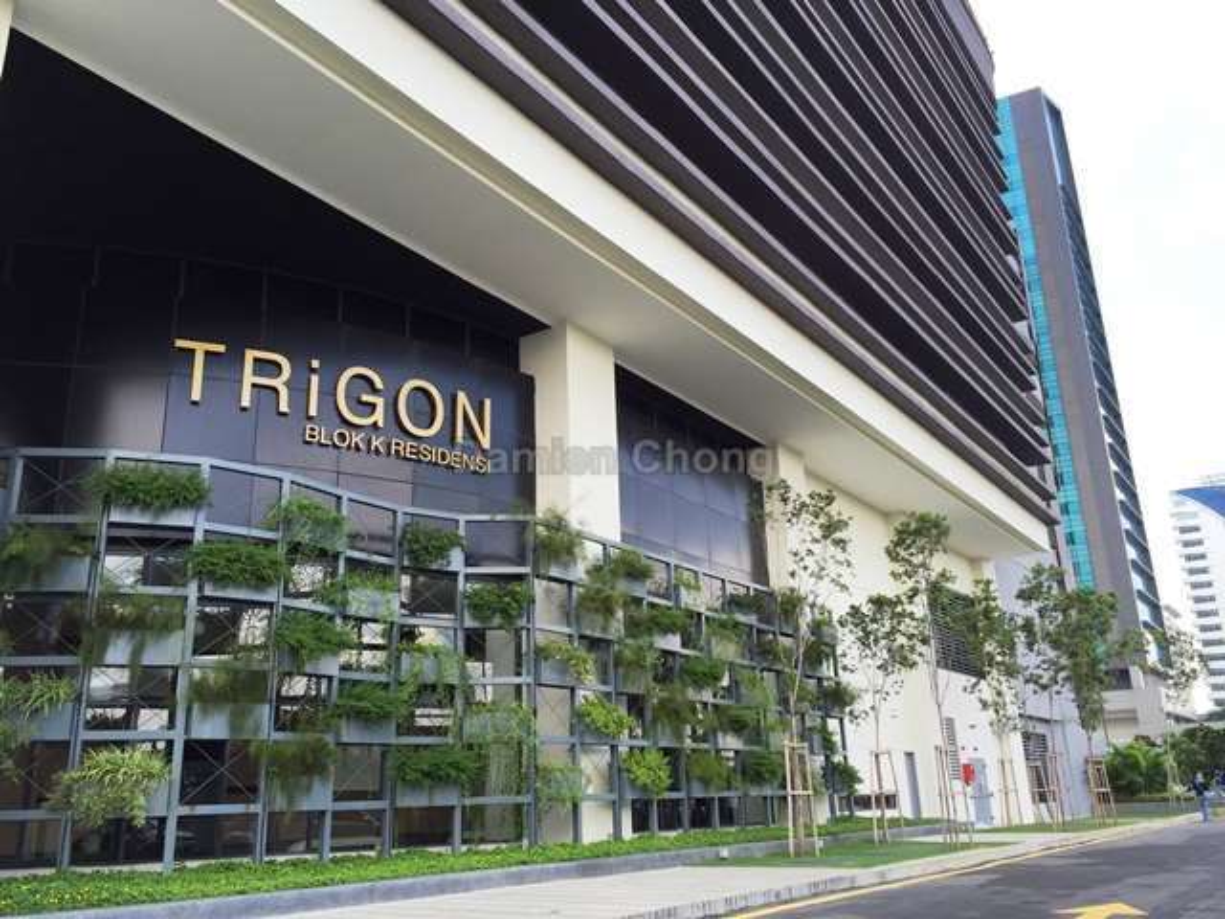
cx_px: 612
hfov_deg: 61.7
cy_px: 460
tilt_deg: +16.6
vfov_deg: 48.2
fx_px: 1026
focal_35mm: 29
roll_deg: +0.3
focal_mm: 4.15
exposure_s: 1/444
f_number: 2.2
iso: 32
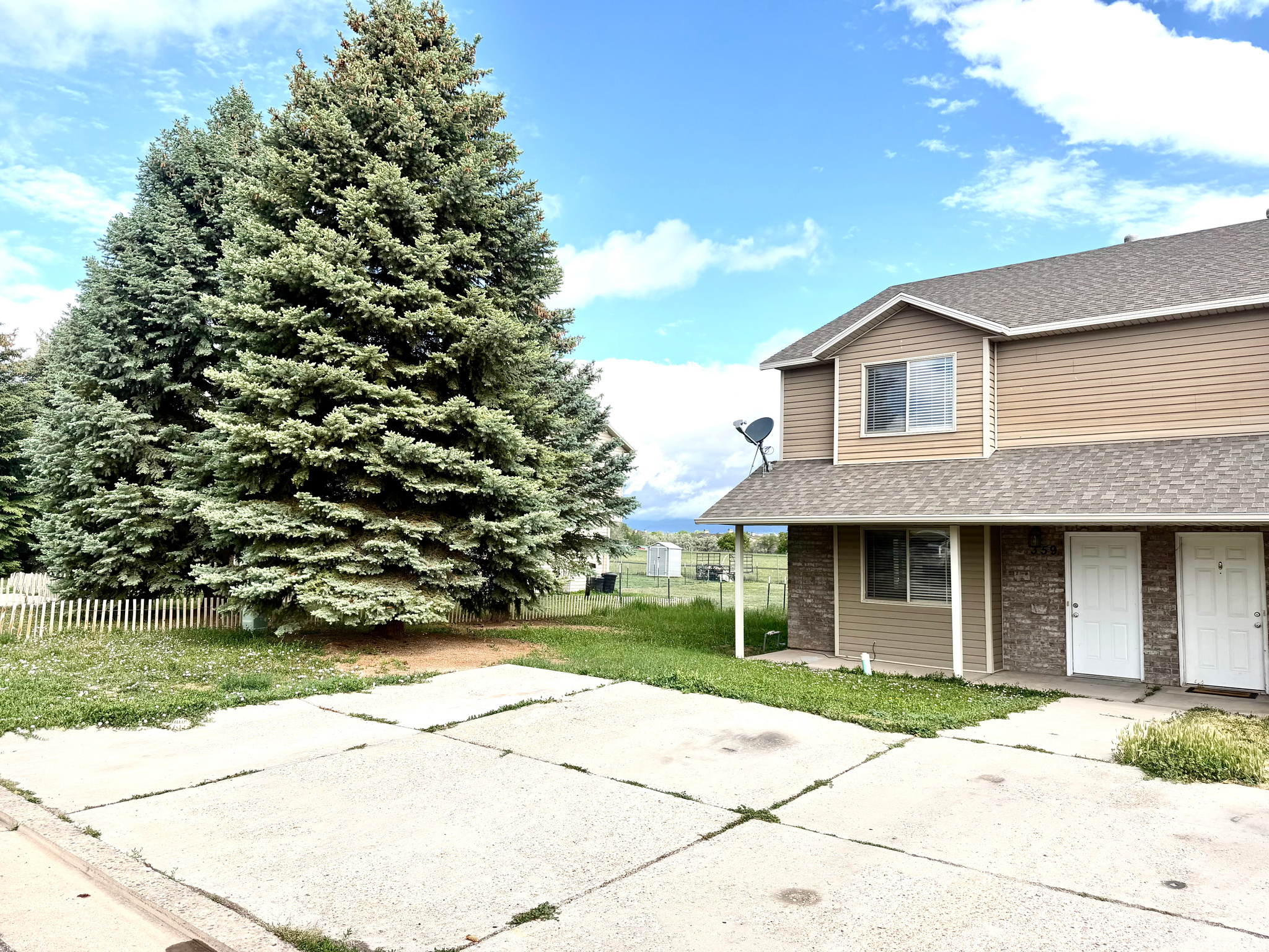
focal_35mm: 24
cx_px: 634
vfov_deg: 56.8
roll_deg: -0.7
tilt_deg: +5.1
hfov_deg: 71.6
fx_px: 880
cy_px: 476
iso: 80
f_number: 1.78
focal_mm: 6.76
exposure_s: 1/3584
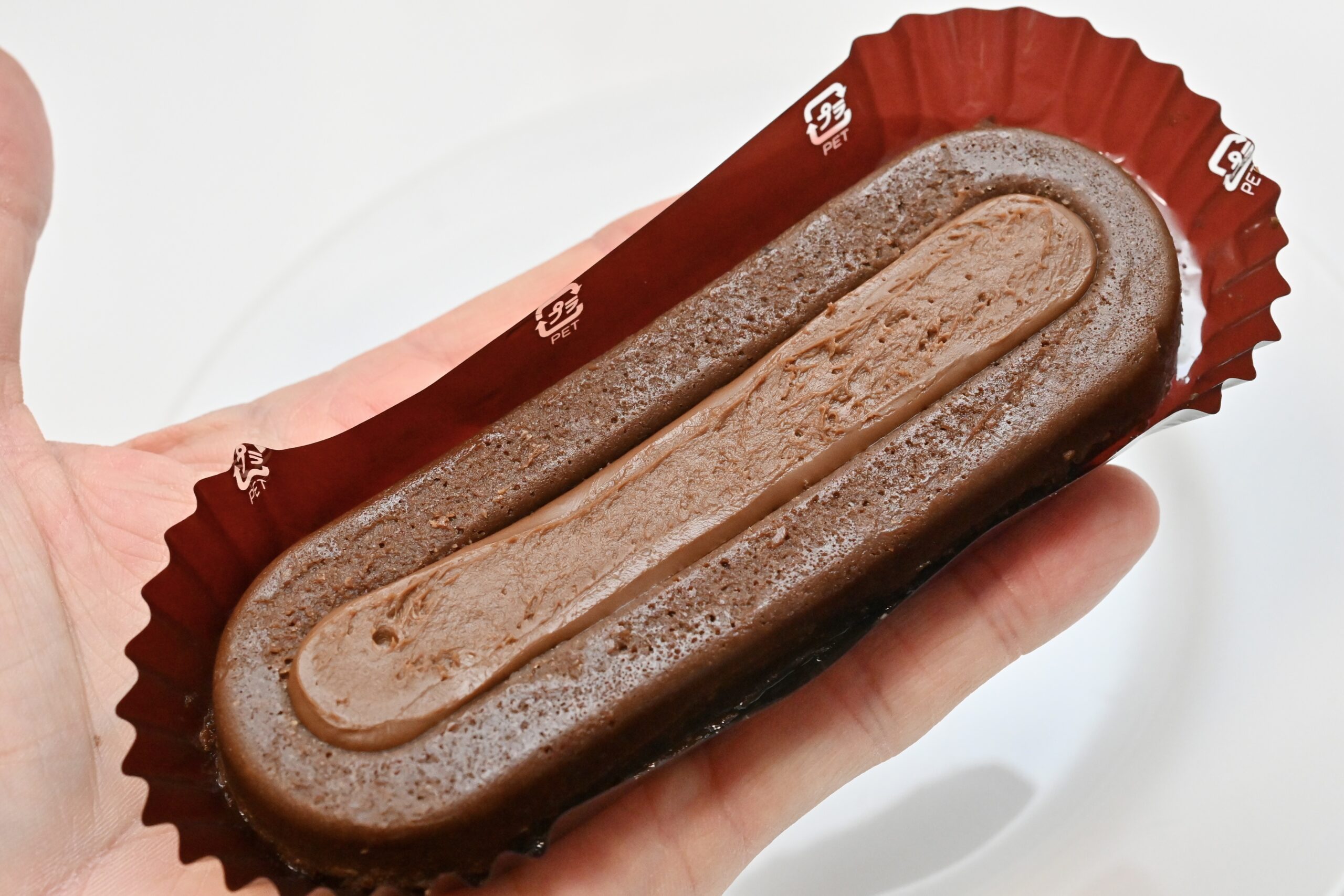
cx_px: 672
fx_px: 2240
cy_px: 448
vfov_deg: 22.6
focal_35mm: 60
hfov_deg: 33.4
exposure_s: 1/160
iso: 6400
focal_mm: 60
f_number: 11
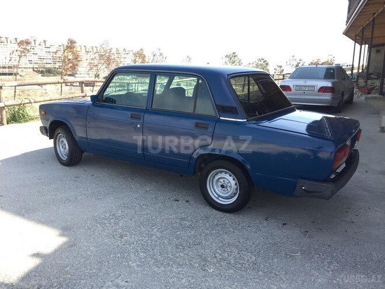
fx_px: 323
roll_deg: -2.6
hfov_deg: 61.7
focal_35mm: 29
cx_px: 192
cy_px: 144
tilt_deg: -14.3
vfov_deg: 48.2
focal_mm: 4.15
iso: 32
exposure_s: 1/449
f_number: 2.2
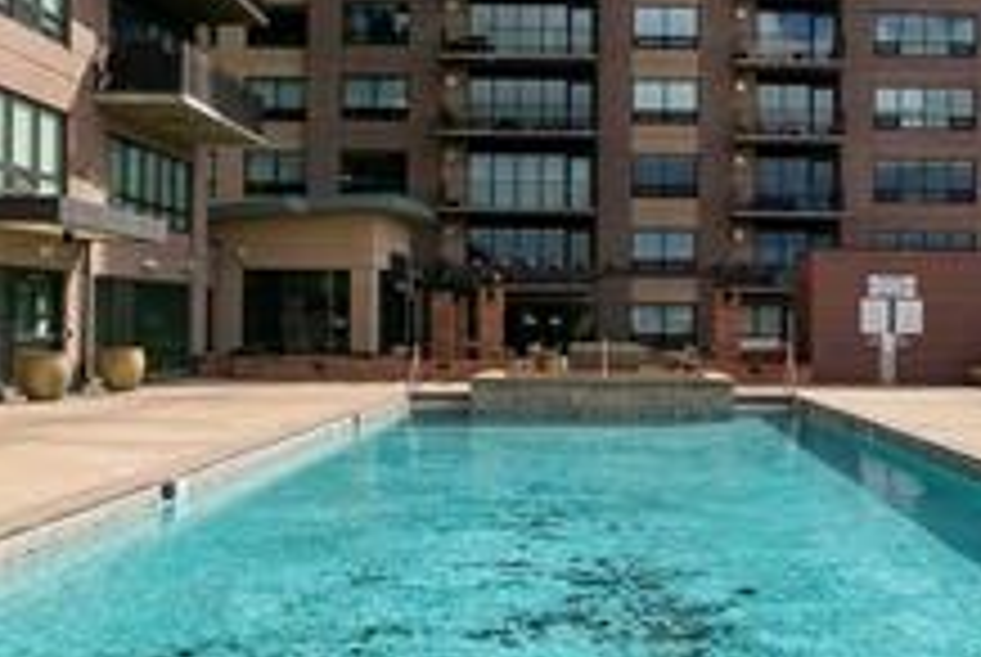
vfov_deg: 25.4
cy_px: -245
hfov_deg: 43.9
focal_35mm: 44
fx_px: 1201
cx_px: 639
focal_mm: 15
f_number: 8
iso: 100
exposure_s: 1/500
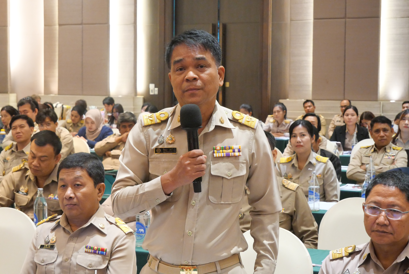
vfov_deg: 18.5
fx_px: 841
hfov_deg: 27.3
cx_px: 204
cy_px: 137
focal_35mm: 74
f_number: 5.3
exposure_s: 1/30
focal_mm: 36
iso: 3200
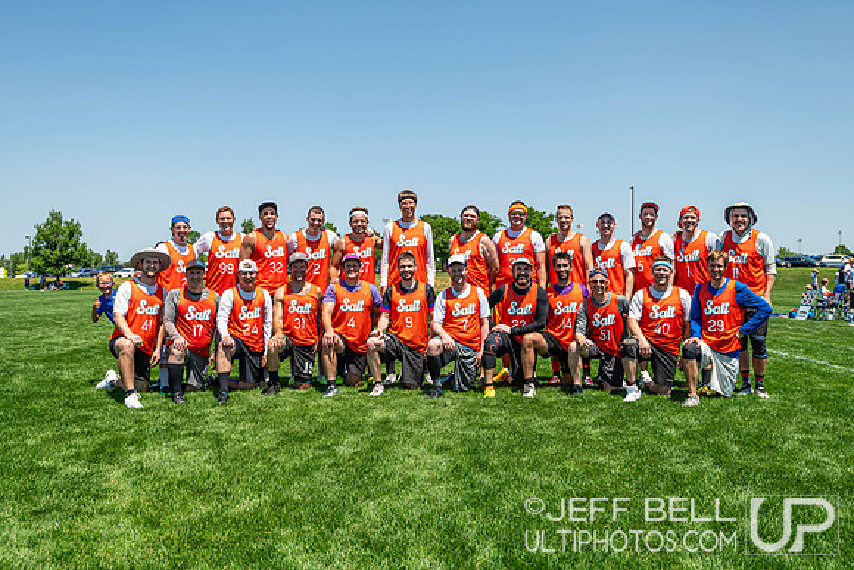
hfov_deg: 54.4
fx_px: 830
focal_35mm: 35
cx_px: 427
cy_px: 285
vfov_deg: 37.9
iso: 64
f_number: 5.6
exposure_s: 1/500
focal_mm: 35
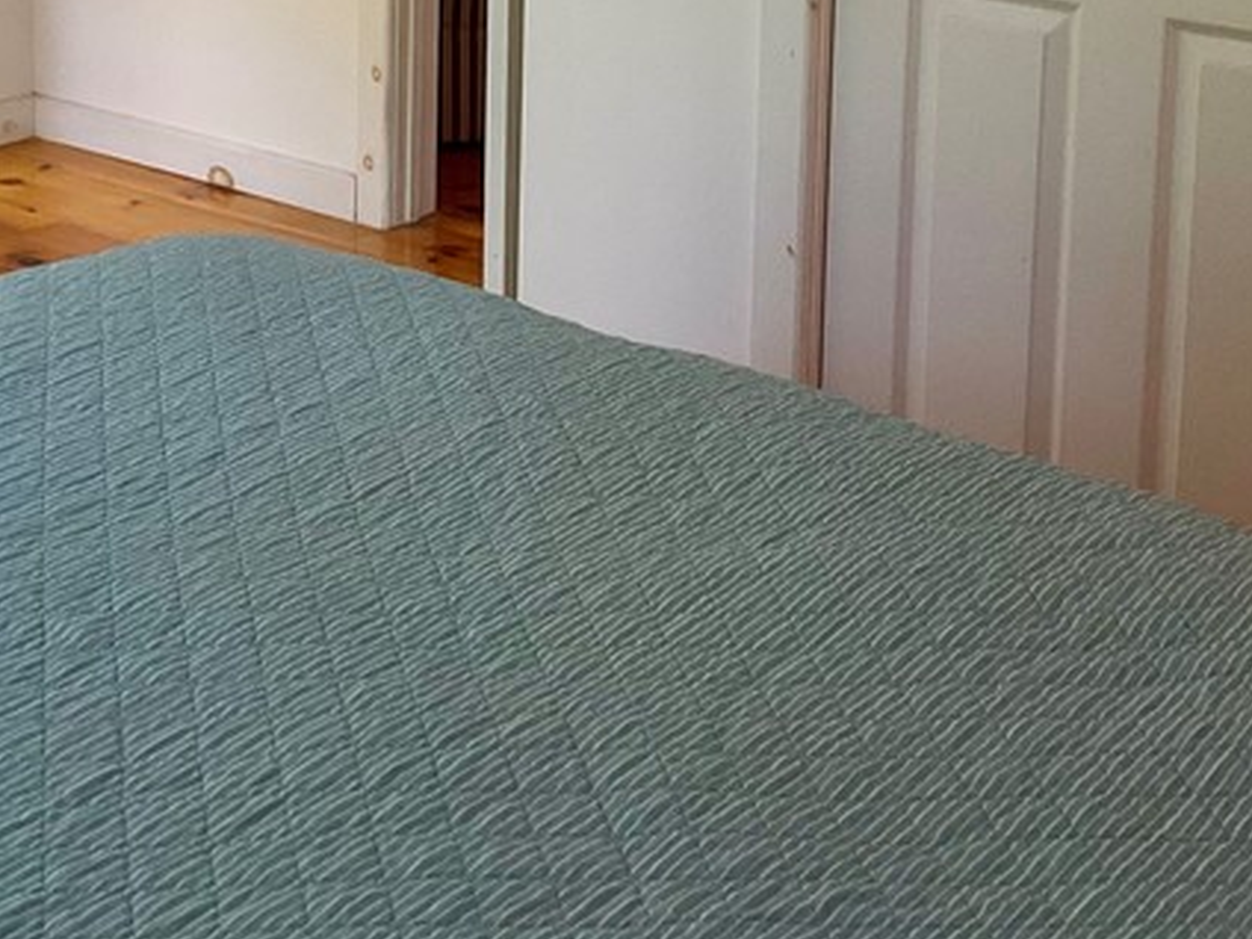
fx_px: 2532
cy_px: -171
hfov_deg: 27.7
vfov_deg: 19.8
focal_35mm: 70
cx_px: 467
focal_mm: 3
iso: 100
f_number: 1.8
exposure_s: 1/50
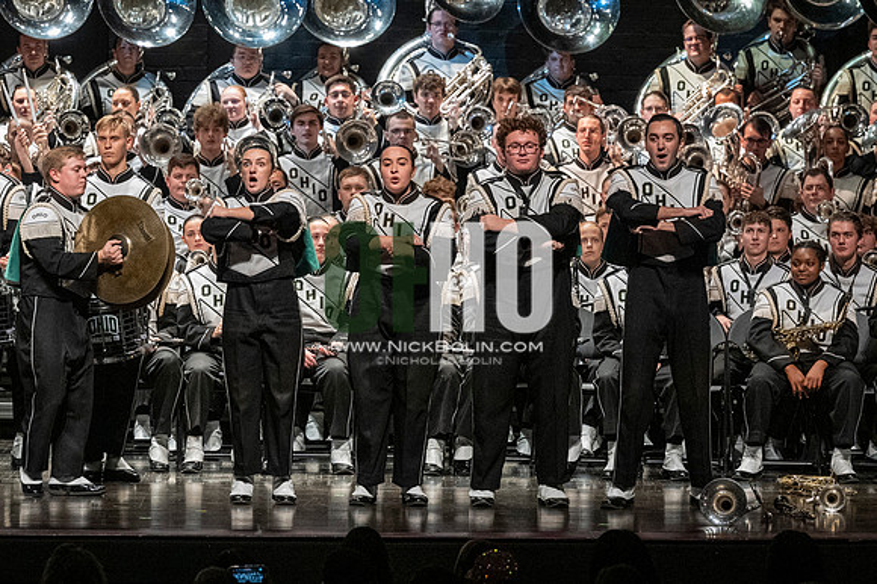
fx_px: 5478
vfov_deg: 6.1
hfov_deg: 9.2
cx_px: 438
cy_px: 292
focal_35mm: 225
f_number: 4
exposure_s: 1/500
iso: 4000
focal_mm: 150
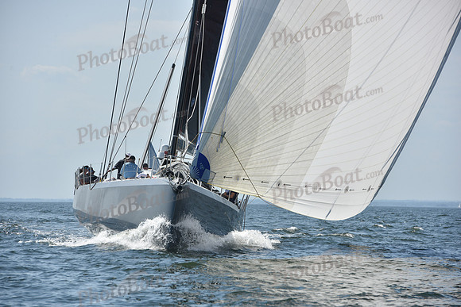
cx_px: 230
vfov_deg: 6.9
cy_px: 154
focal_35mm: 200
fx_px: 2562
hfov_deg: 10.3
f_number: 9
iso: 250
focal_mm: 200
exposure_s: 1/1250
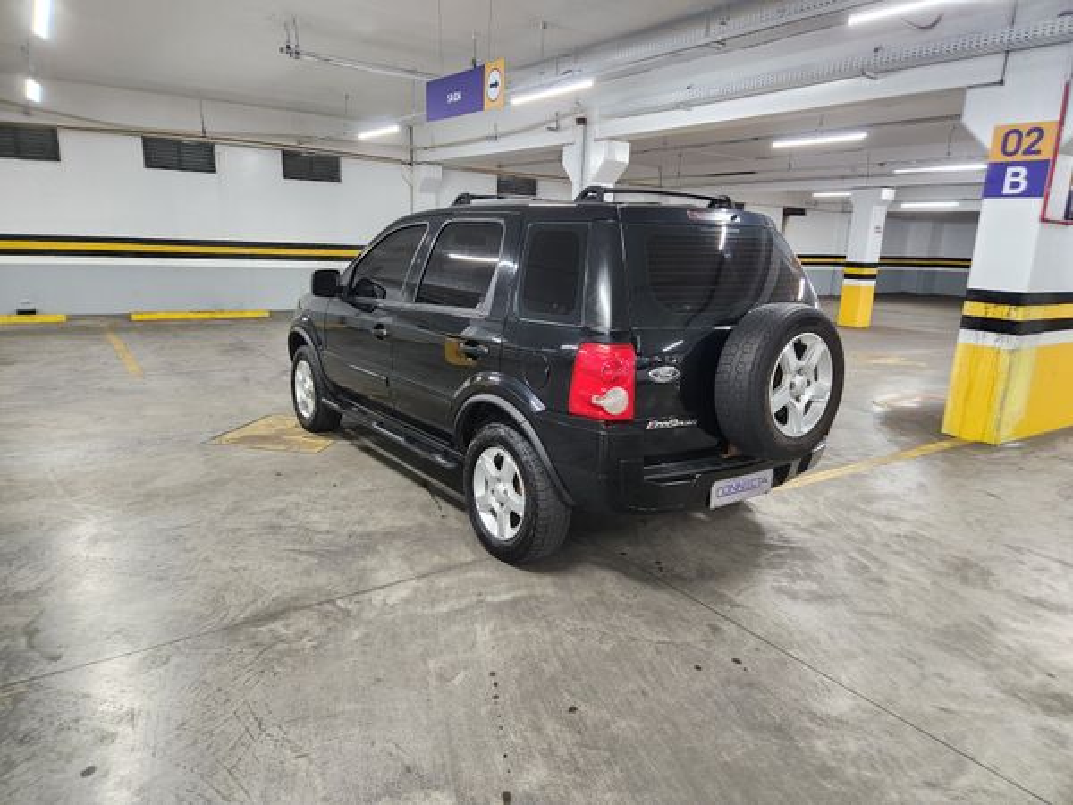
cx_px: 536
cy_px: 402
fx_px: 713
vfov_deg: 58.9
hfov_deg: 73.9
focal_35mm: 23
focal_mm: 5.4
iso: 800
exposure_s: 1/60
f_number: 1.8
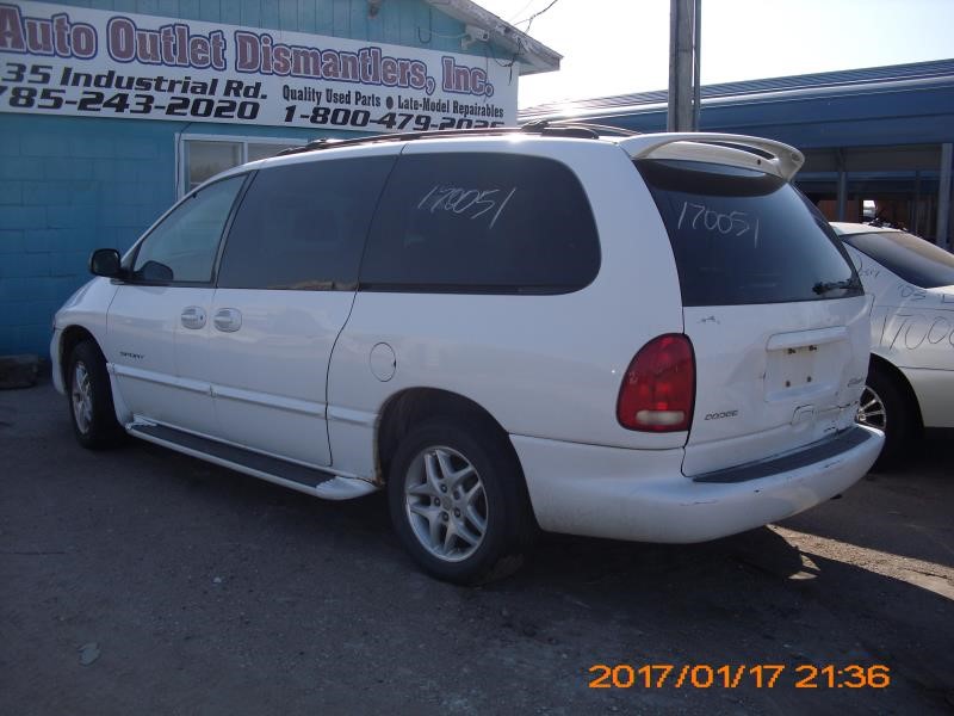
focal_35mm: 36
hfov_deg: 51.4
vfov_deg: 39.7
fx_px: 992
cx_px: 477
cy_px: 358
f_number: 3.1
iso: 80
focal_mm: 6.3
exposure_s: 1/800
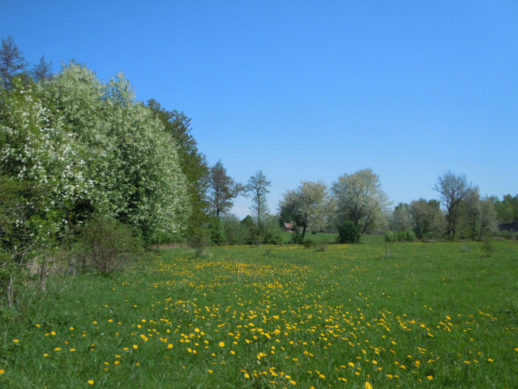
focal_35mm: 30
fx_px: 449
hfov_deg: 60.0
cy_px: 194
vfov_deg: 46.8
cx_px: 259
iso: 400
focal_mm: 5.4
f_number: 7
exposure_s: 1/1250
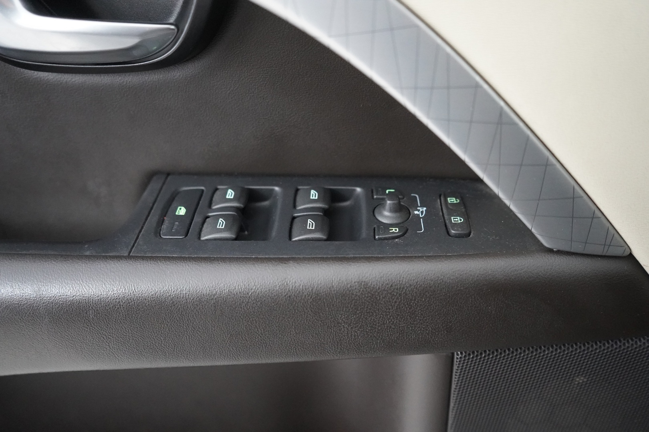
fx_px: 523
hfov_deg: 63.7
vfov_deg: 45.0
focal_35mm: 29
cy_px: 216
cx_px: 324
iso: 12800
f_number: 3.5
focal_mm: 29
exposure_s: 1/60
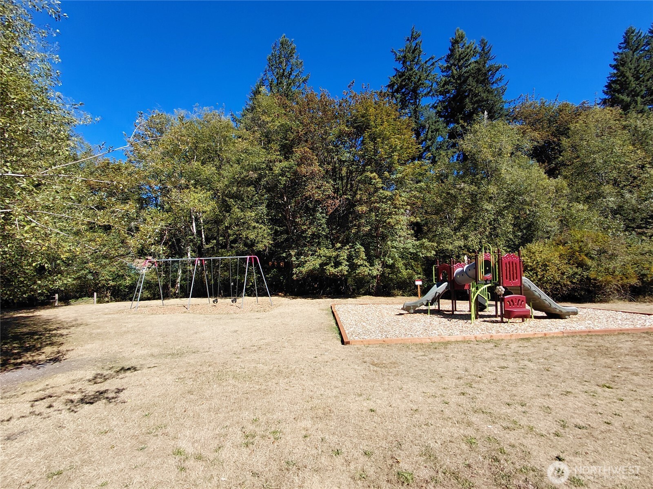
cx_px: 326
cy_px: 244
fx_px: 302
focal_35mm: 16
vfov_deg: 78.1
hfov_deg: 94.5
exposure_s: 1/1285
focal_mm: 1.64
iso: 40
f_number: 2.2
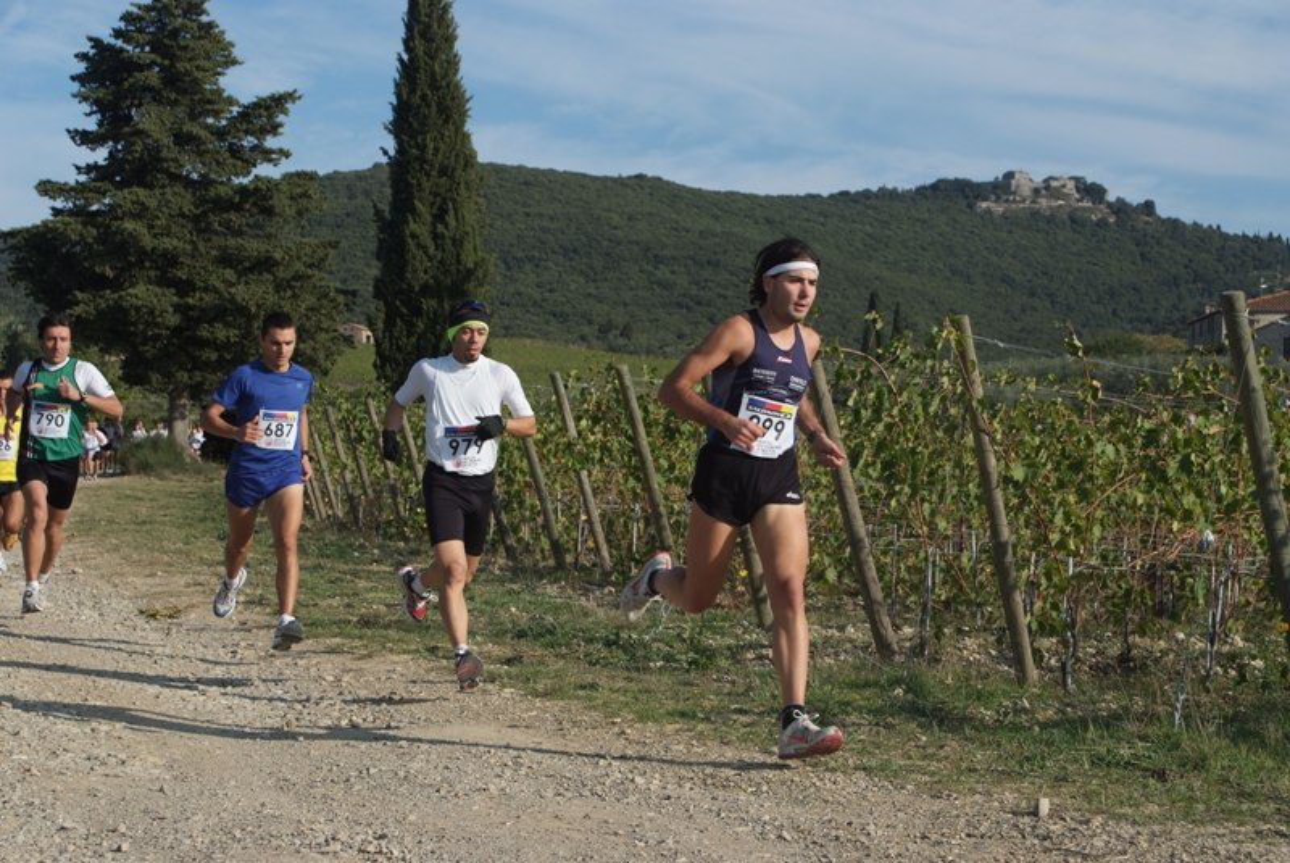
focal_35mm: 75
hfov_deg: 27.0
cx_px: 645
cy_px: 432
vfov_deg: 18.2
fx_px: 2690
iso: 200
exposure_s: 1/500
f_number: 7.1
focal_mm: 50
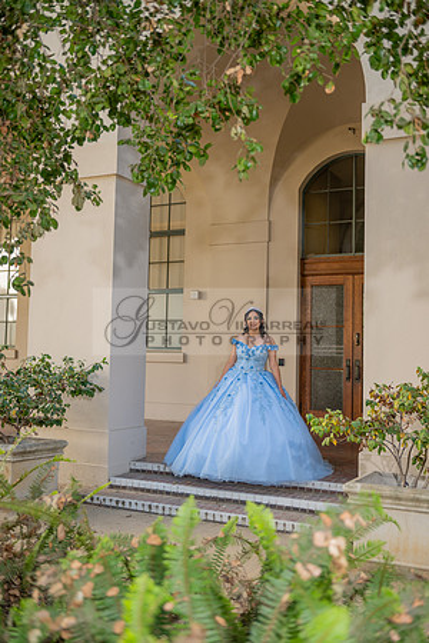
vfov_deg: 50.7
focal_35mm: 38
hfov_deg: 35.1
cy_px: 322
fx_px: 679
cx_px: 214
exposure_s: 1/200
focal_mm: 38
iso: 200
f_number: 2.8
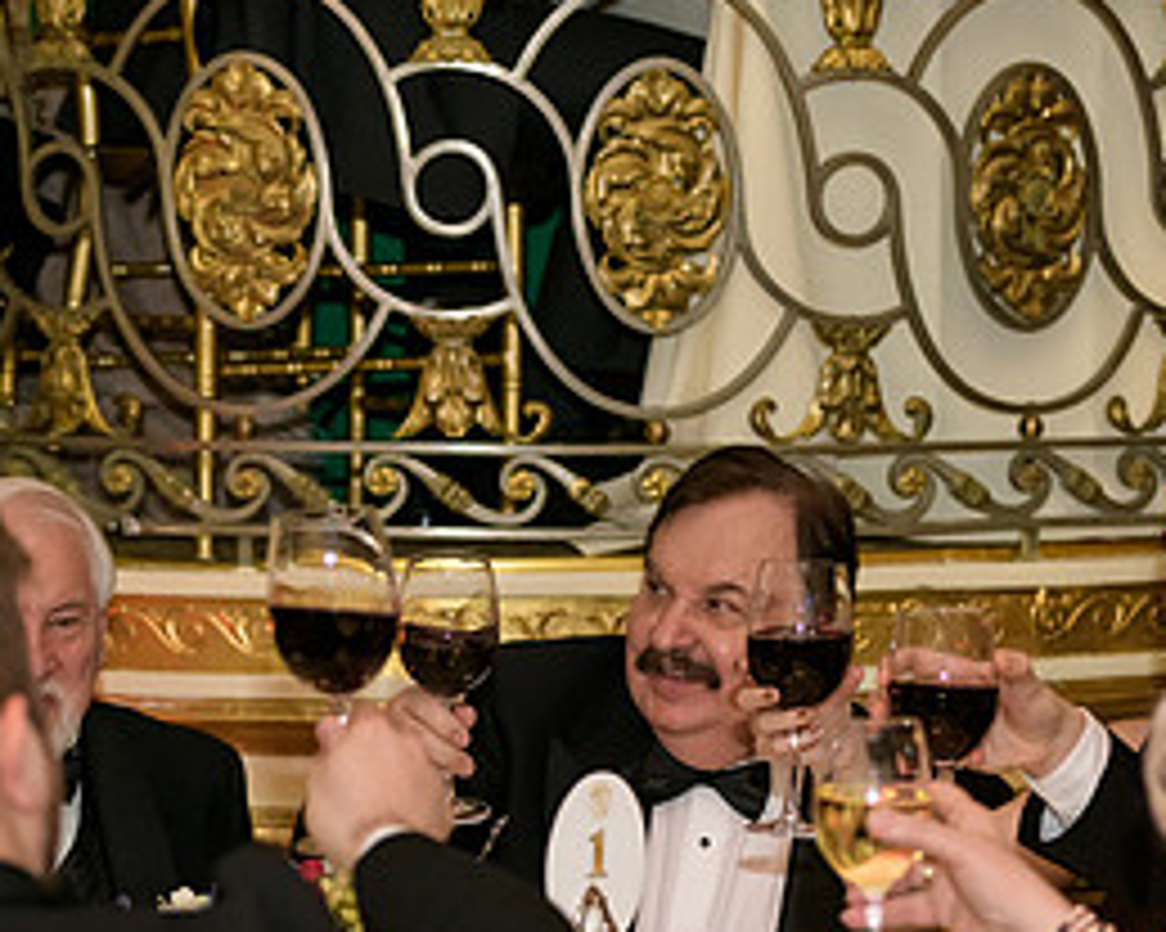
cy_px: 745
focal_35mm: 147
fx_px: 5071
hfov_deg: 13.1
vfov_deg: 10.5
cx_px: 581
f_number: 3.2
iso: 1600
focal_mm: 70
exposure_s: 1/125
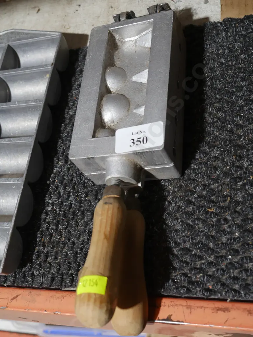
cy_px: 168
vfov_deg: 41.2
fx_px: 448
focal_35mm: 46
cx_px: 126
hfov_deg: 31.5
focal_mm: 23
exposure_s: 1/60
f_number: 5.1
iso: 800
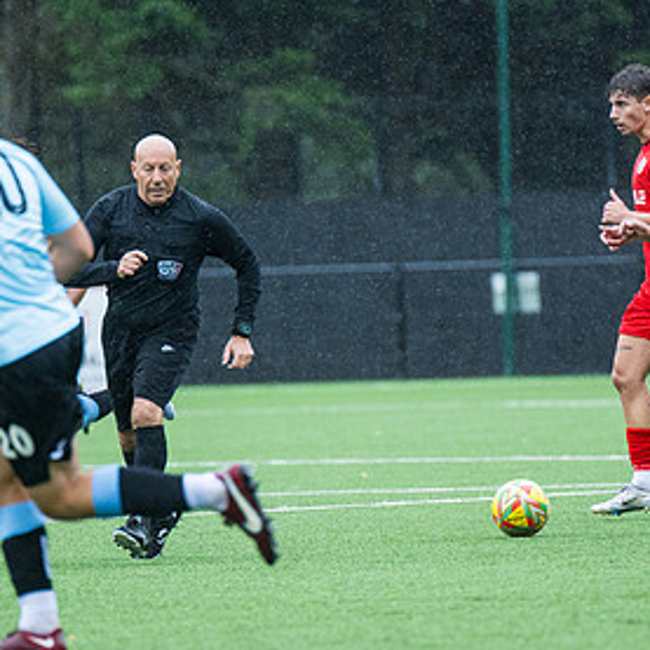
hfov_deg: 3.0
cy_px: 371
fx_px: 12322
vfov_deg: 3.0
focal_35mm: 580
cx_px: 449
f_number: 4
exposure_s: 1/2500
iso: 1000
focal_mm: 280
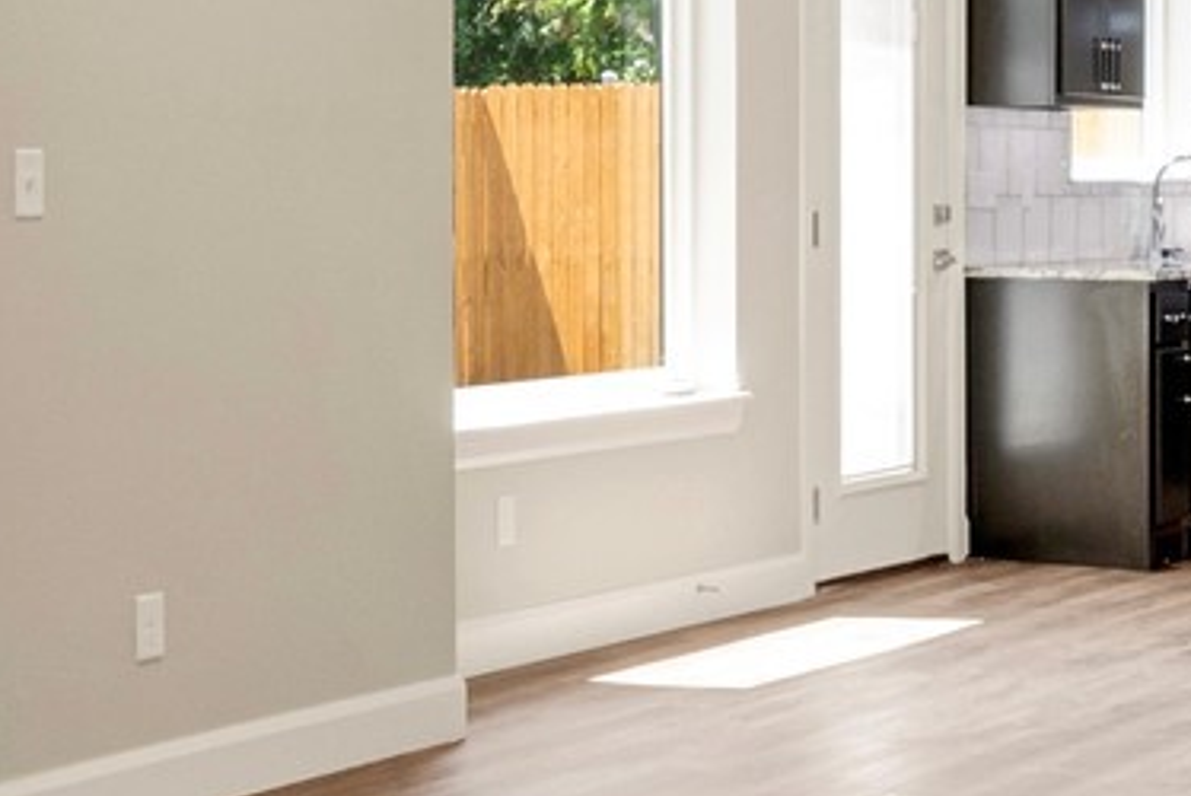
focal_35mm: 87
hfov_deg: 23.3
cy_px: 624
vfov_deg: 15.6
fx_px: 2880
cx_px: 683
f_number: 9
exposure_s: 1/20
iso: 400
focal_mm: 16
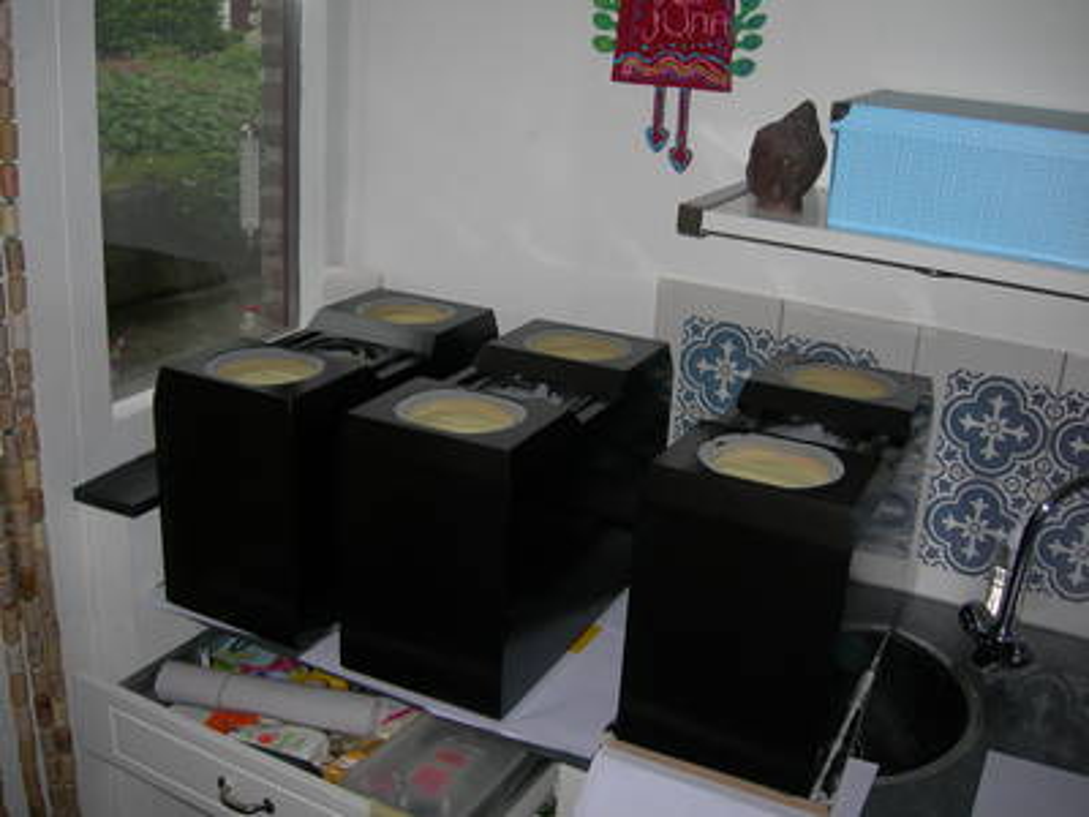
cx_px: 544
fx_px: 1195
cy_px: 408
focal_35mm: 38
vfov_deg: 37.7
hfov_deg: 49.0
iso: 50
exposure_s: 1/60.1
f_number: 2.8
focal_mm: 7.8
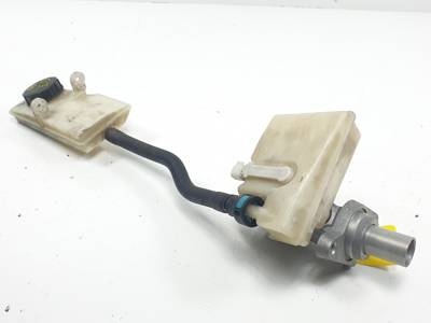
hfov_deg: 67.3
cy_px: 162
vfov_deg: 53.1
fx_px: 324
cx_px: 216
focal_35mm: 26
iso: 50
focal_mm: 4.3
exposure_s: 1/160
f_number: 2.4
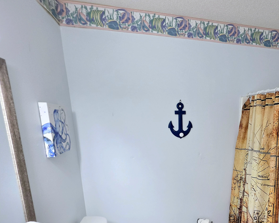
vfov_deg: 55.8
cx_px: 210
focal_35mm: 24
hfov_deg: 65.9
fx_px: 198
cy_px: 168
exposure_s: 1/120
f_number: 1.9
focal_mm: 2.2
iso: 100
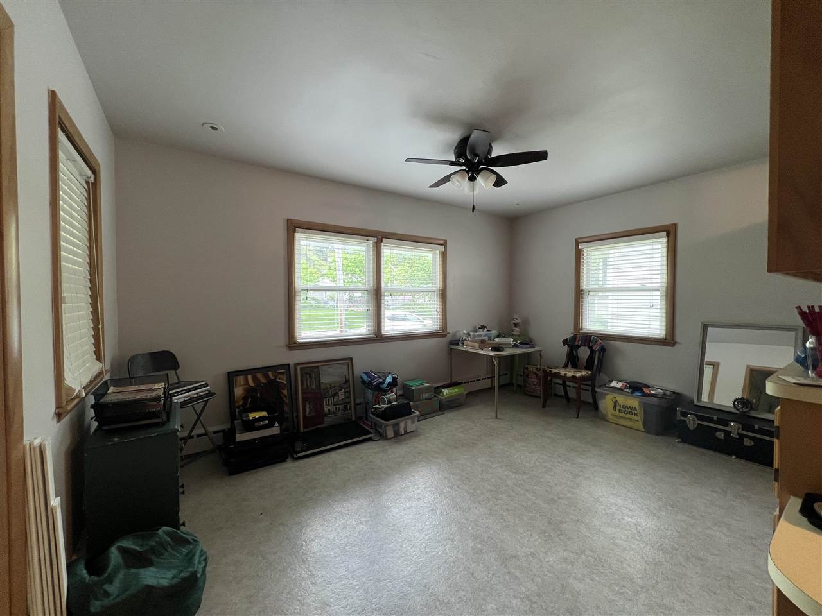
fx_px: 309
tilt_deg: -2.0
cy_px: 308
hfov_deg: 106.2
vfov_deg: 89.9
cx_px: 411
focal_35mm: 13
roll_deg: +0.6
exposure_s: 1/120
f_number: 1.8
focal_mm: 1.57
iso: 200
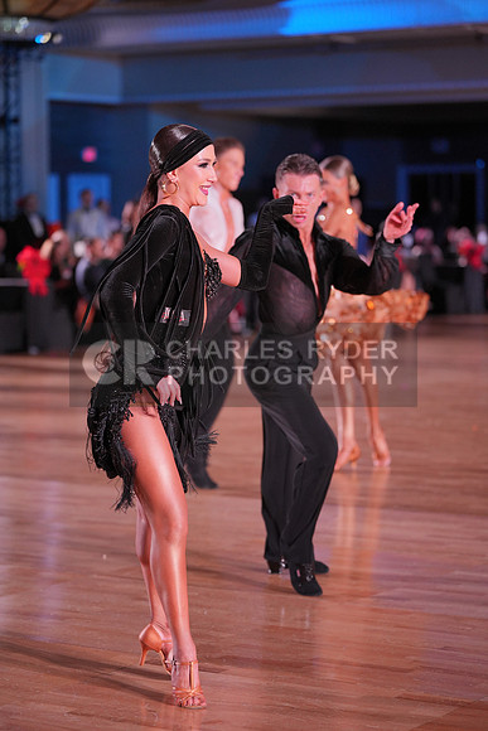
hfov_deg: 13.6
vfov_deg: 20.2
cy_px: 366
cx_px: 244
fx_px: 2052
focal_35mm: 101
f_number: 2.8
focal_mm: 101
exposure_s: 1/400
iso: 1250
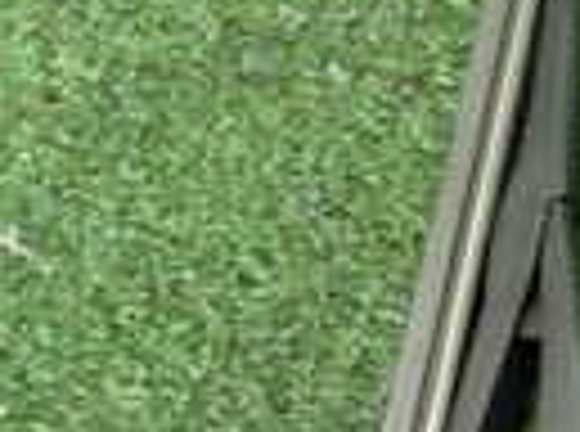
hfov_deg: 12.6
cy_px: 657
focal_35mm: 140
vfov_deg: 10.2
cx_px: 1124
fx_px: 2339
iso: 640
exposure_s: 1/30
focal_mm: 5.4
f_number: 2.3
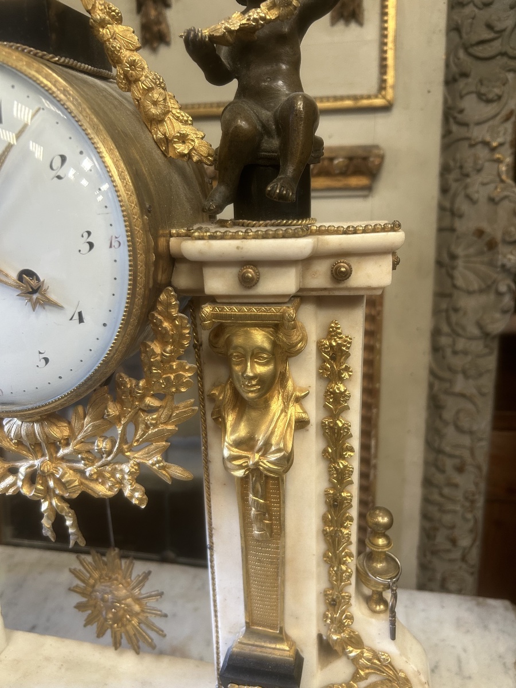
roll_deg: +2.9
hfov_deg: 53.1
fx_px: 517
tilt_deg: -17.5
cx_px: 258
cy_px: 344
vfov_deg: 67.3
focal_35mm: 26
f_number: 1.5
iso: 125
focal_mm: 5.7
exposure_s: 1/91
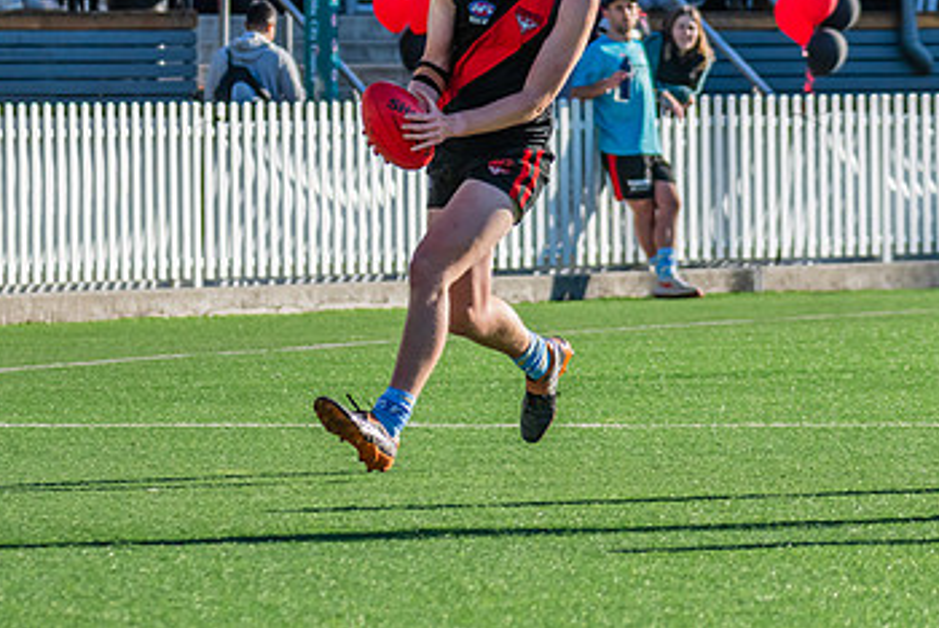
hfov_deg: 4.5
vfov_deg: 3.0
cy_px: 194
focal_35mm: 461
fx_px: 12034
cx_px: 473
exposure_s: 1/1250
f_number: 9
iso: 800
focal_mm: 240
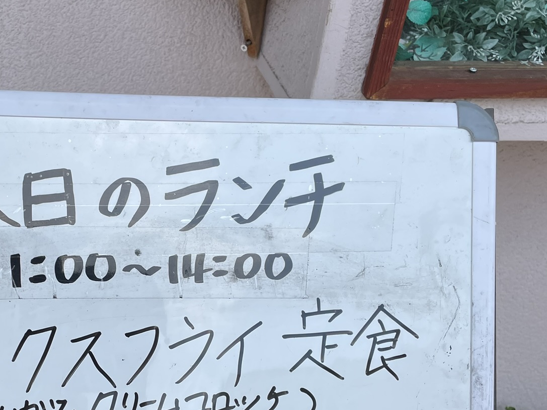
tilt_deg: -38.2
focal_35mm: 49
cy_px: 302
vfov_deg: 29.3
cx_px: 153
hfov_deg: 38.2
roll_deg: -4.6
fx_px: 774
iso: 32
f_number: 1.6
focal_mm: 4.2
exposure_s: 1/2451
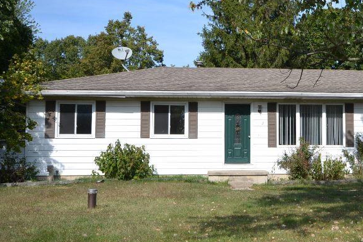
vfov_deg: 25.5
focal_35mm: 53
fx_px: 535
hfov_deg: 36.5
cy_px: 117
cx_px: 277
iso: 100
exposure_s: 1/200
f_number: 7.1
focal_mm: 20
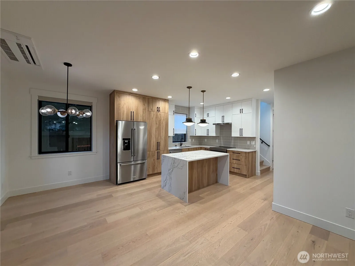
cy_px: 133
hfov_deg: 102.1
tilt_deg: +0.7
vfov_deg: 85.7
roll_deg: -0.9
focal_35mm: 14
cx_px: 178
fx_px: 144
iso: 160
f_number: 2.2
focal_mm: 2.22
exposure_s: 1/60
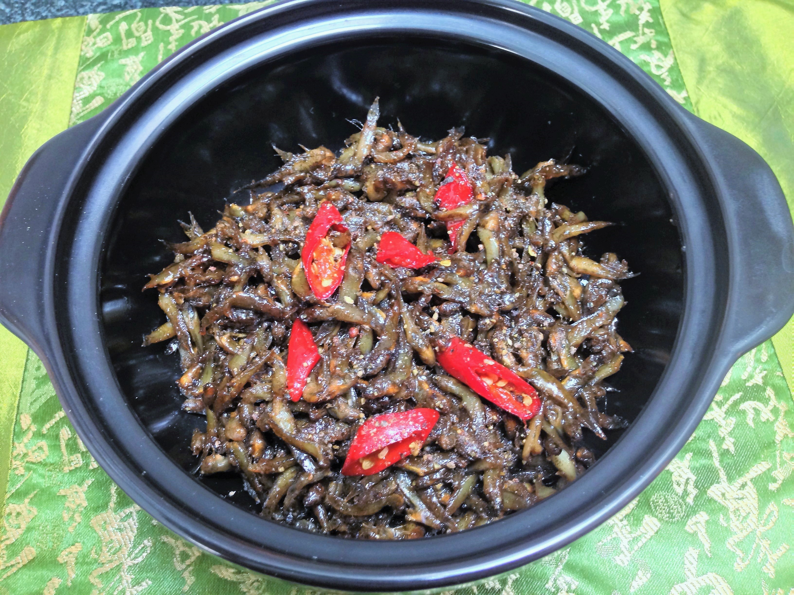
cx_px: 397
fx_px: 757
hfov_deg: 55.4
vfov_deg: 42.9
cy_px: 298
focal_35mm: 33
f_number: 2.4
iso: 125
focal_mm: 4.12
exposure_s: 1/20
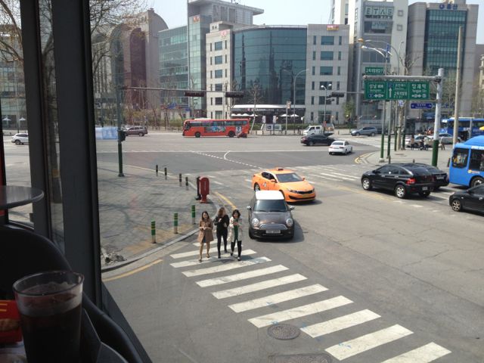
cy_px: 182
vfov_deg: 40.7
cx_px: 242
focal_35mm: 35
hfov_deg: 52.6
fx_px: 489
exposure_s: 1/986
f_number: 2.4
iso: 50
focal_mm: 4.28
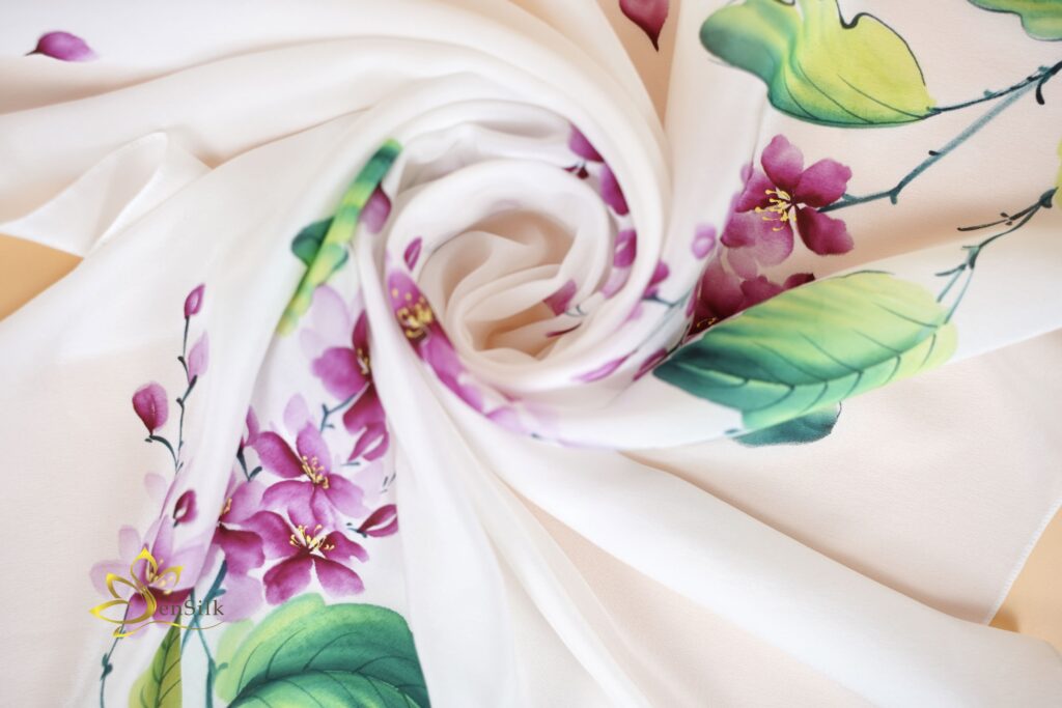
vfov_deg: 37.9
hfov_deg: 54.4
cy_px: 354
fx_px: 1033
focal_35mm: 35
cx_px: 531
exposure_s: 1/400
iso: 400
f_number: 3.5
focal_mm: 35
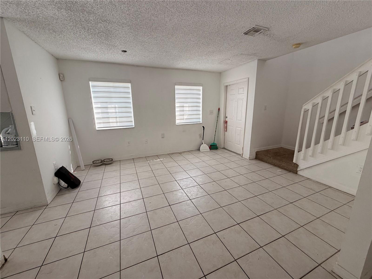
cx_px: 186
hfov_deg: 102.1
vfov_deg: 85.7
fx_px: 150
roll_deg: +0.9
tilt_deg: -12.7
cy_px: 140
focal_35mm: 14
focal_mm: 2.22
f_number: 2.2
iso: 160
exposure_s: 1/121
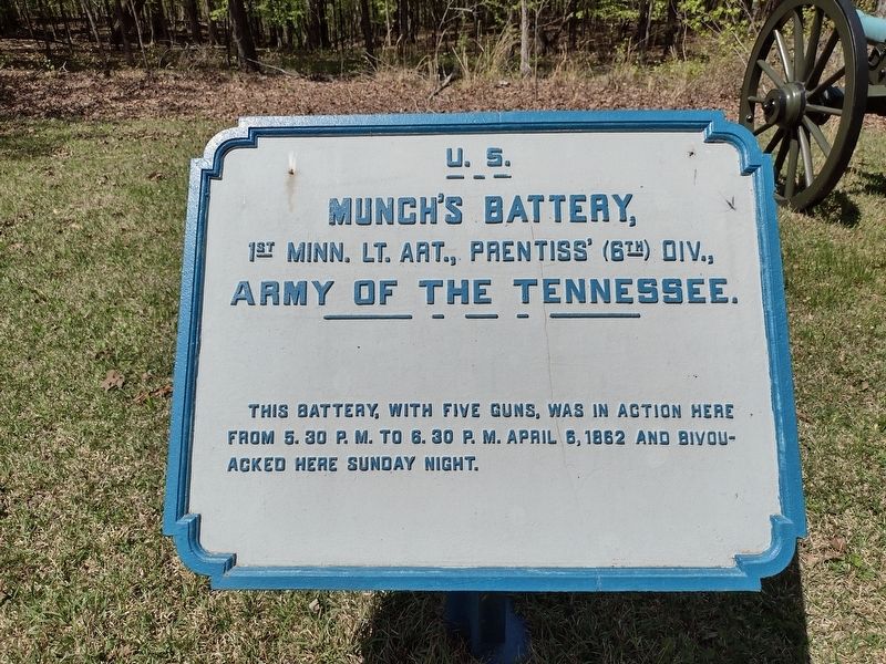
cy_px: 332
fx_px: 691
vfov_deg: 51.4
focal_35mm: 27
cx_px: 443
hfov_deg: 65.3
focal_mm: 4.71
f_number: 1.7
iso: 100
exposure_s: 1/4181
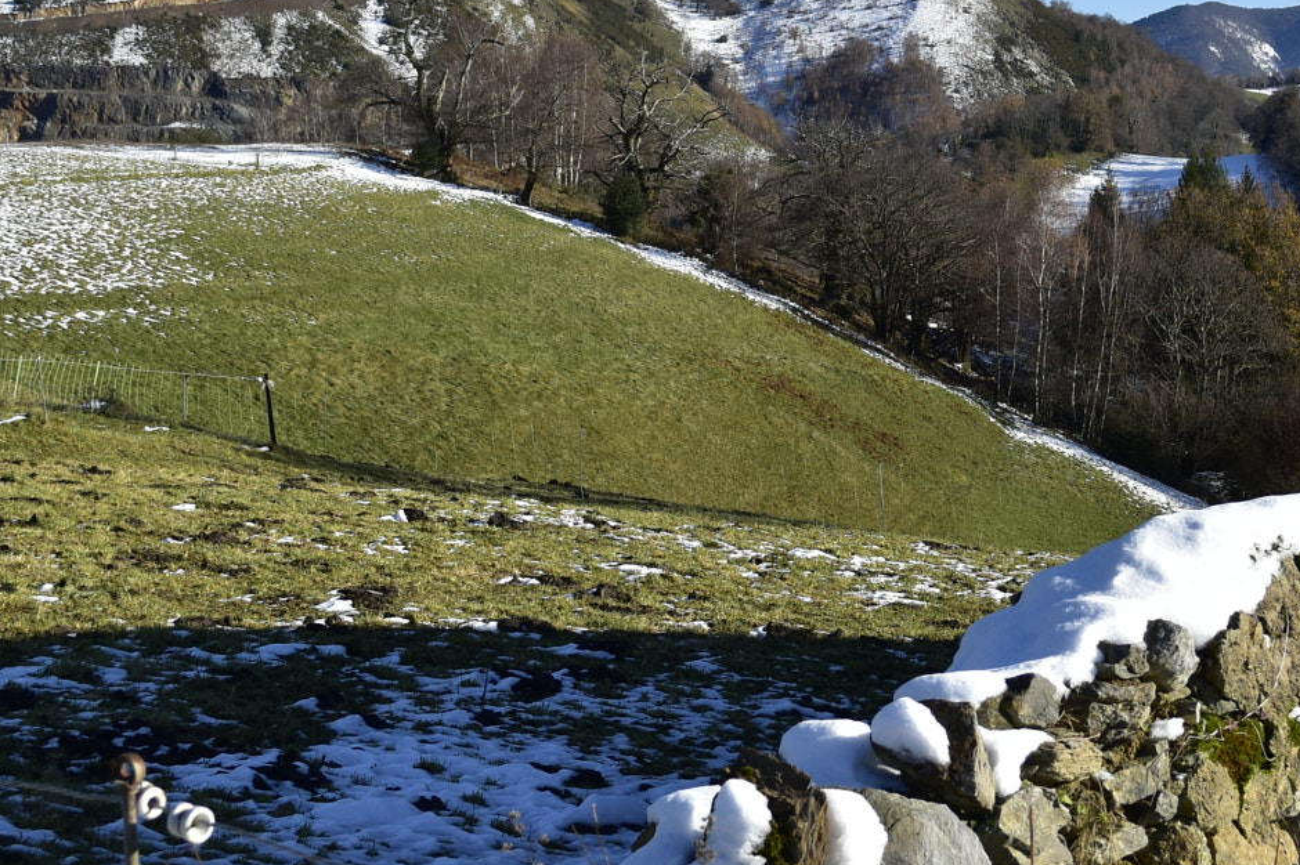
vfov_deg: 16.0
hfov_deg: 23.8
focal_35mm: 85
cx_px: 885
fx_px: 3068
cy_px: 263
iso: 160
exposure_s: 1/1000
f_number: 5.6
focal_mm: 26
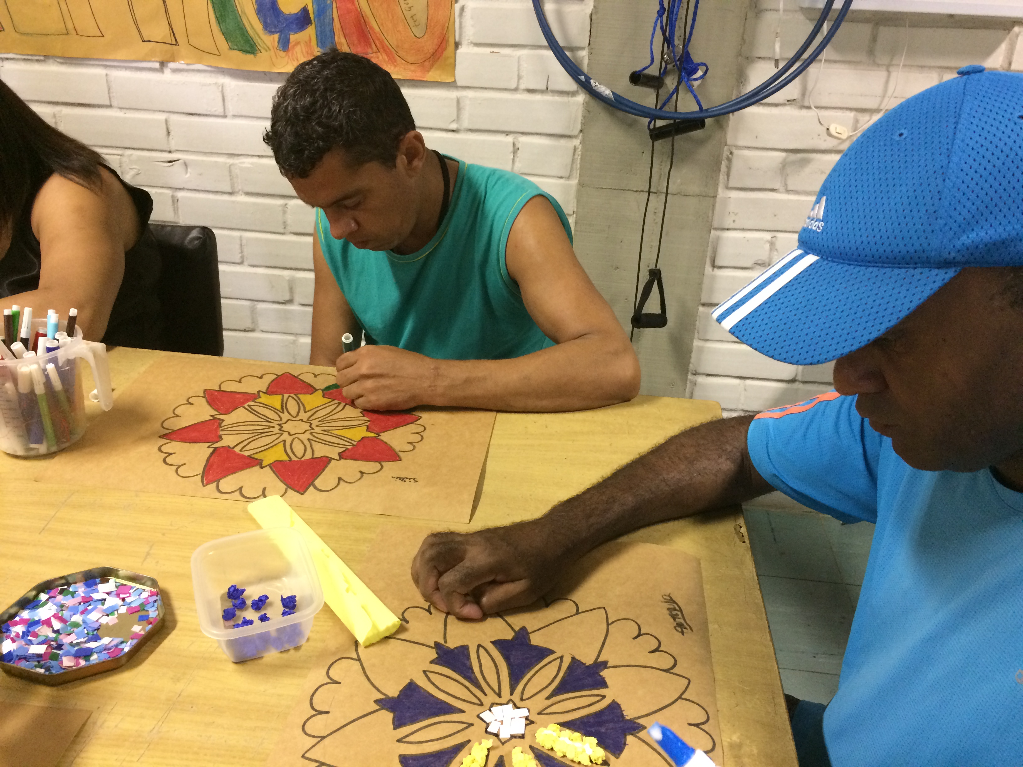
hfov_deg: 61.7
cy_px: 384
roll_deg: -3.0
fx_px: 857
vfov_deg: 48.2
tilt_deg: -29.3
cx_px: 512
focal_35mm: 29
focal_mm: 4.15
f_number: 2.2
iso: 250
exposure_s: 1/30
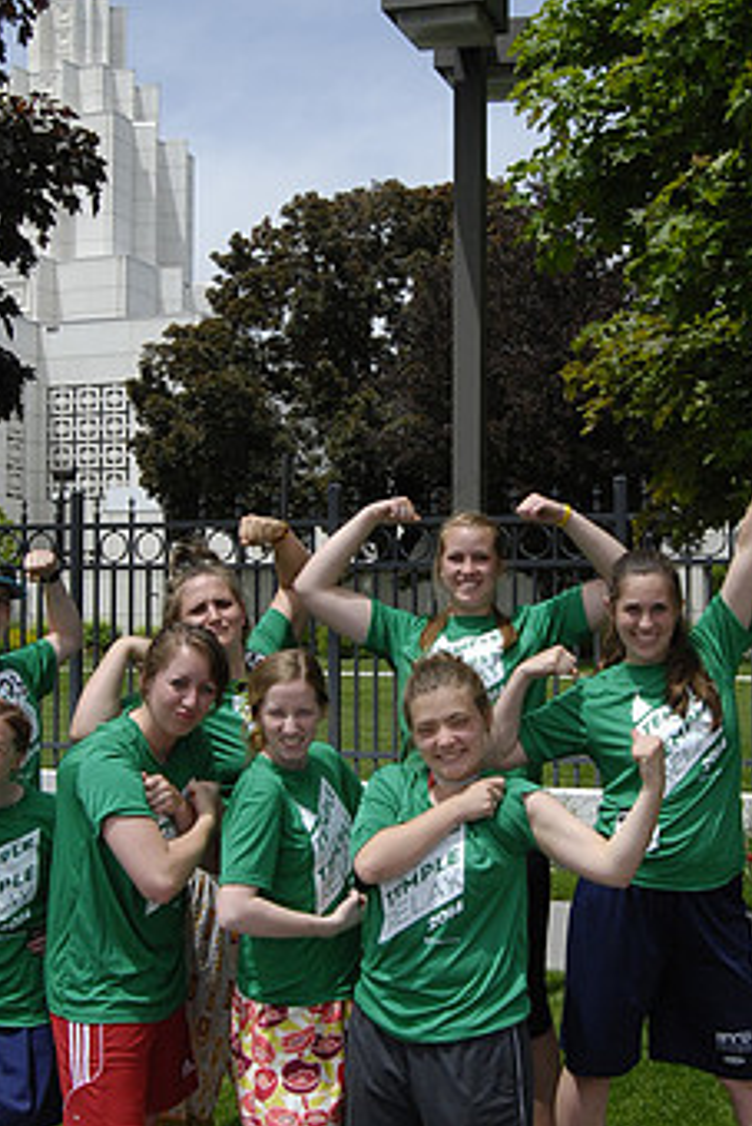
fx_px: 1842
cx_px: 388
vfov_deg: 34.0
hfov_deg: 23.1
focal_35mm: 59
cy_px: 580
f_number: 10
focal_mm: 23
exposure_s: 1/800
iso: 400
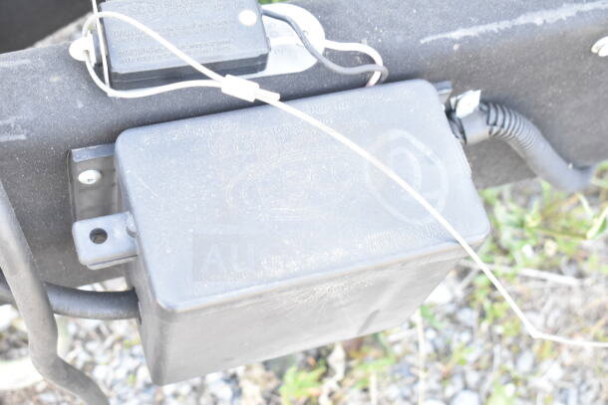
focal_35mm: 60
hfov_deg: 33.4
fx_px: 1014
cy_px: 202
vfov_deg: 22.6
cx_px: 304
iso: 1600
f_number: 7.1
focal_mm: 40
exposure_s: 1/125
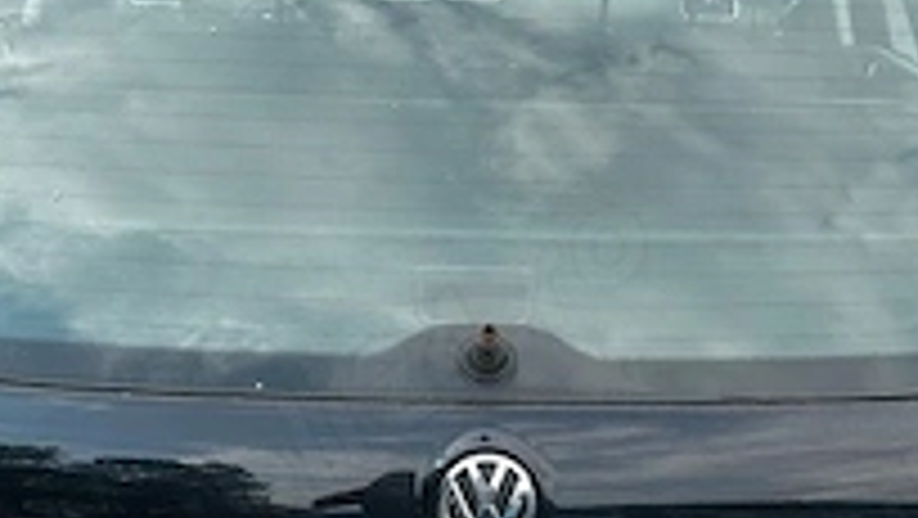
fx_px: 1875
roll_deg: +2.3
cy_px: 441
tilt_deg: -22.0
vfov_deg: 15.6
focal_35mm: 77
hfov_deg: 27.5
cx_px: 536
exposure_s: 1/952
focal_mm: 6.86
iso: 80
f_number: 1.78
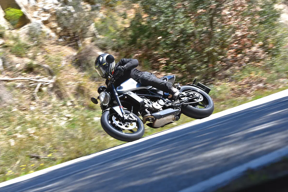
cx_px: 144
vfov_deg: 13.1
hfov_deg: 19.4
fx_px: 840
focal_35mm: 105
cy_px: 96
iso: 320
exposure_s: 1/320
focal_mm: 105
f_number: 7.1
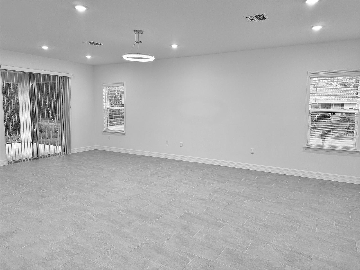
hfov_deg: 71.6
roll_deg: +0.4
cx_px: 180
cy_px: 135
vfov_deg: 56.8
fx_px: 250
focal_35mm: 24
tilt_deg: -4.6
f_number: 1.78
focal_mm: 6.76
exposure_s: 1/236
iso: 200
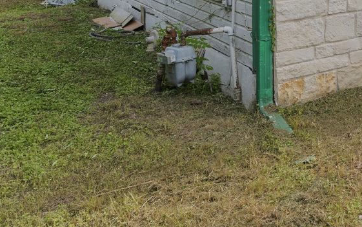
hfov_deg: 31.9
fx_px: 493
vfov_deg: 22.2
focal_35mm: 50
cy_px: -96
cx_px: 457
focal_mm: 17
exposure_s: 1/400
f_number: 8
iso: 100
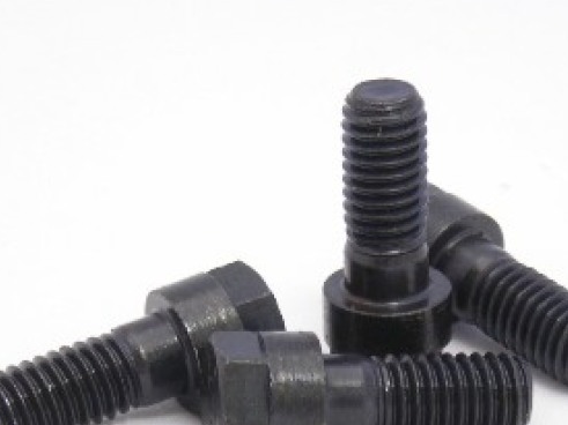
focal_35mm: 189
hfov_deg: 10.5
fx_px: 3100
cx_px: 332
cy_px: 282
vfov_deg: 7.9
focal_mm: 19.2
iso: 109
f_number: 5.3
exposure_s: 1/4
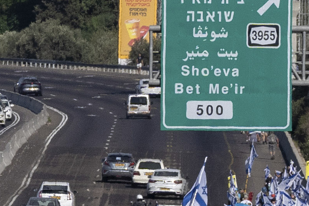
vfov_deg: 1.0
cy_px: 596
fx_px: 11402
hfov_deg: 1.6
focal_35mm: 1329
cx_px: -42
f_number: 6.3
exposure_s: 1/3200
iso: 200
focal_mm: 126
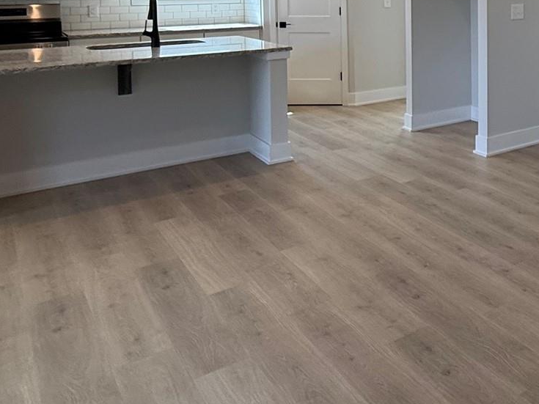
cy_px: 1
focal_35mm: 39
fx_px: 607
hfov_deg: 38.0
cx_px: 620
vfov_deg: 33.7
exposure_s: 1/120
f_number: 2.2
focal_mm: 2.22
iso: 100
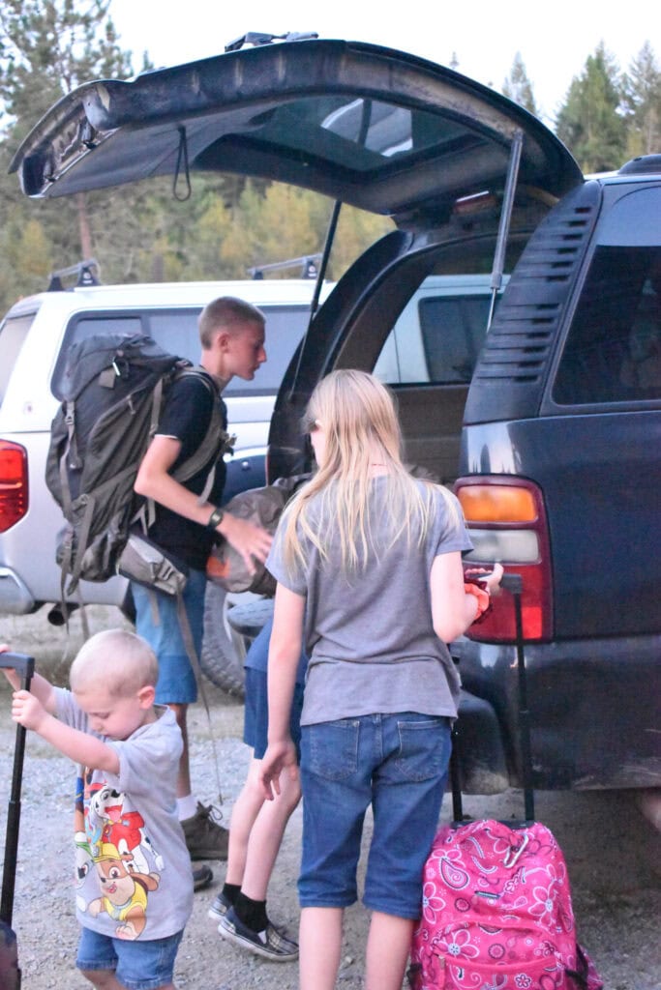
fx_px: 1569
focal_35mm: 57
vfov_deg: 35.0
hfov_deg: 23.8
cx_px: 330
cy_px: 495
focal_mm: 38
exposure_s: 1/160
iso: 25600
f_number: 4.8
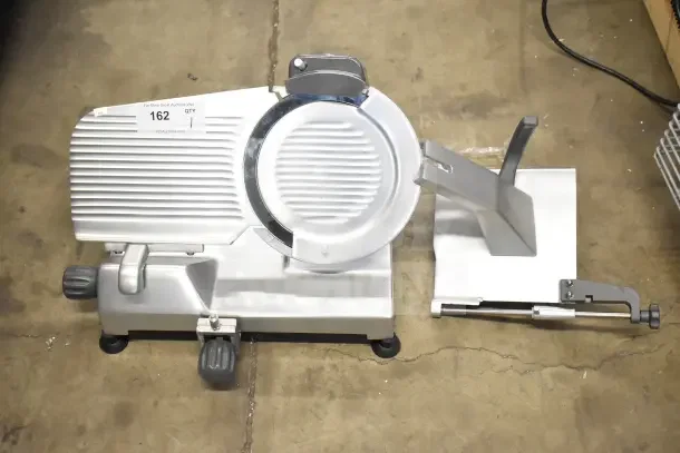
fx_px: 793
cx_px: 340
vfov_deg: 31.9
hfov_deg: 46.4
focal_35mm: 42
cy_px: 226
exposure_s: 1/50
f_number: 4.2
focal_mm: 28
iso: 2500
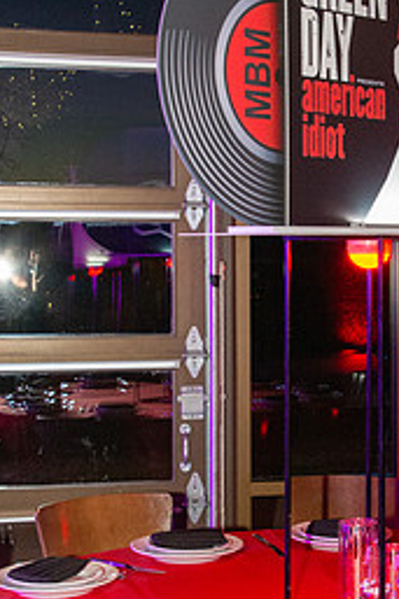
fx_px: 1398
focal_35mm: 84
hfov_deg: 16.1
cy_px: 324
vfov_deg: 24.2
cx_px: 338
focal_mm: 32
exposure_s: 1/40
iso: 4000
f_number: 8
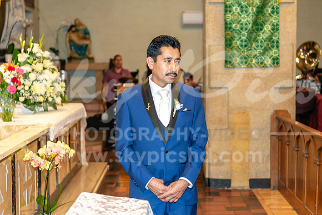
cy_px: 104
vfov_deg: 20.4
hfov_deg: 30.2
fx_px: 596
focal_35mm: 67
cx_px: 169
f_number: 3.2
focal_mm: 62
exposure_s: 1/125
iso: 800
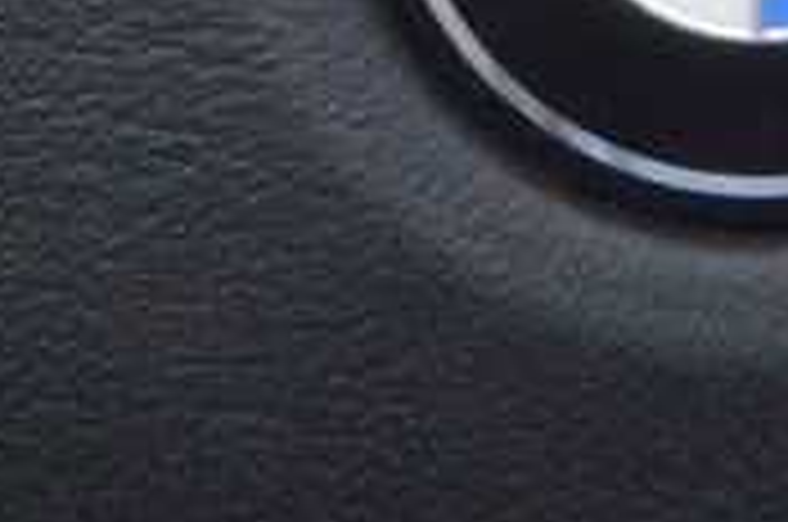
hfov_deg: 7.3
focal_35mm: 281
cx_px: 761
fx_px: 6140
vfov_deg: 4.9
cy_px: -65
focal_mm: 32
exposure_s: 1/20
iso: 6400
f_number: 20
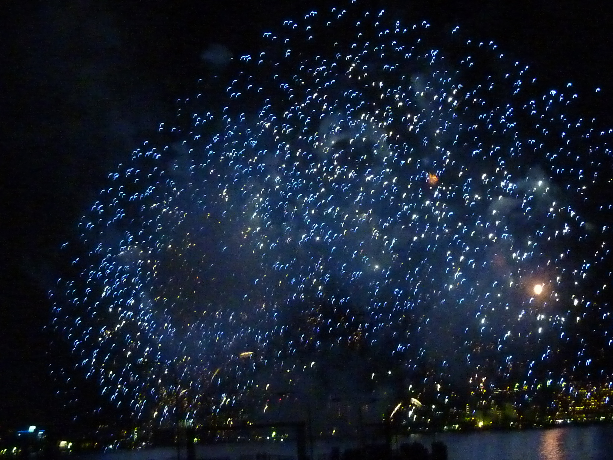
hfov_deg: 25.7
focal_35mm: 76
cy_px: 230
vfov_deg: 19.4
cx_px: 306
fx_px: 1346
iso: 800
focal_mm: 6.9
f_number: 3.7
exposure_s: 1/10
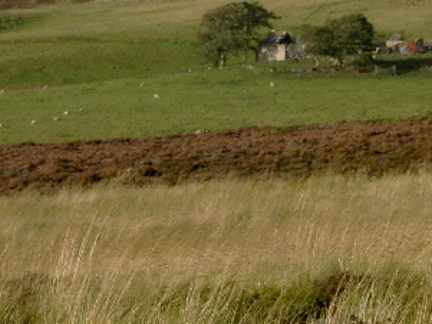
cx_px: 263
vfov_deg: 5.5
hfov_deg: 7.4
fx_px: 3346
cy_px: 97
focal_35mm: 268
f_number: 8
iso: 100
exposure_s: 1/250
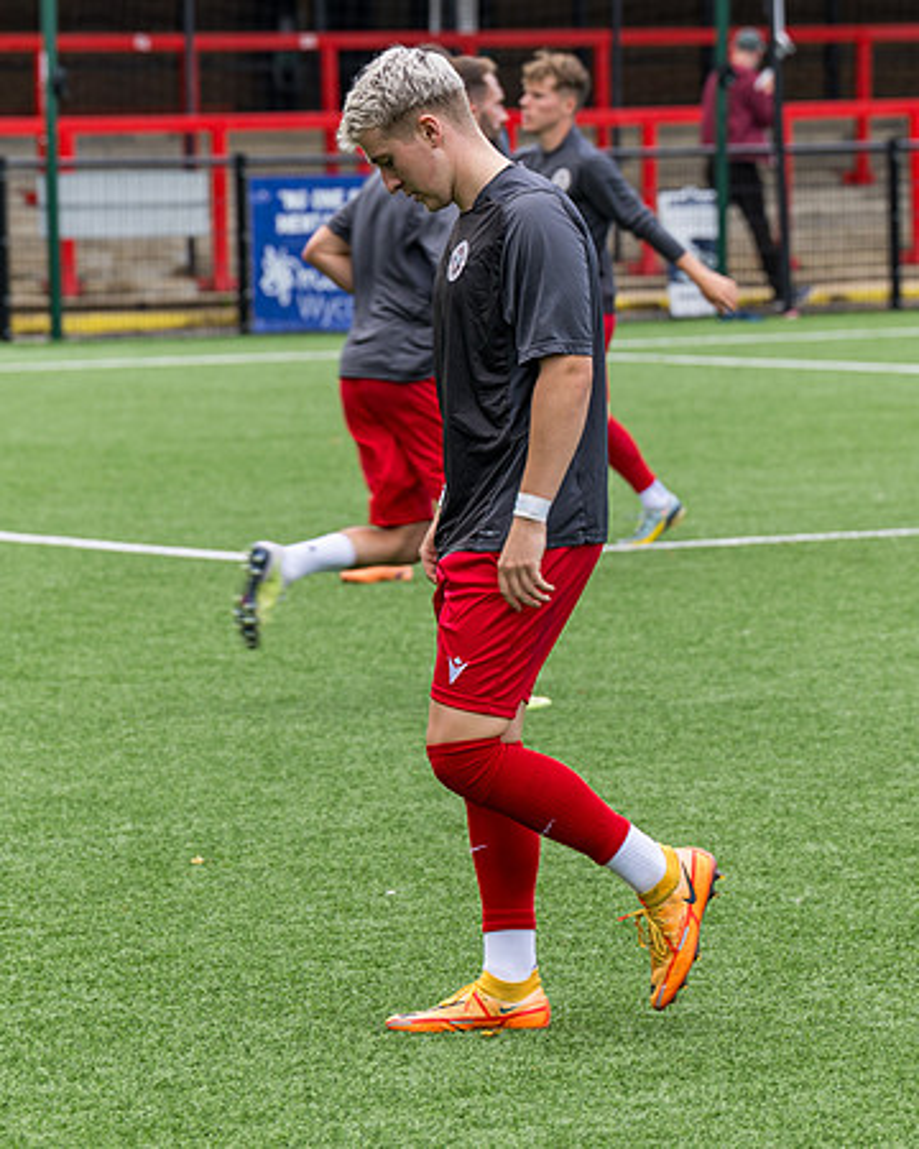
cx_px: 559
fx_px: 7474
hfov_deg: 7.0
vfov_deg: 8.8
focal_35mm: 220
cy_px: 577
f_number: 4
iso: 100
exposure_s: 1/400
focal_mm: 102
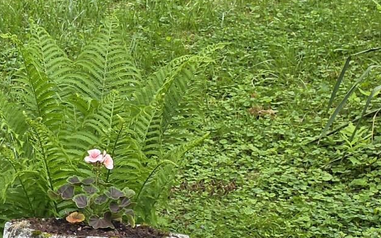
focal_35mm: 118
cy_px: 55
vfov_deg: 11.1
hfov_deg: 15.2
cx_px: -309
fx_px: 1225
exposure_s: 1/120
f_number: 1.4
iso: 10
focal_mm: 6.5
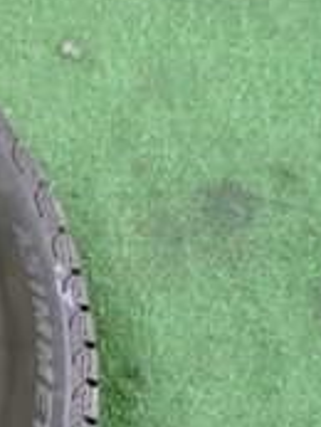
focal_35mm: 104
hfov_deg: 12.2
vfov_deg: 18.5
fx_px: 1284
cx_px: -373
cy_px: 397
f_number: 2.3
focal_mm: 5.4
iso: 500
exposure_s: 1/30
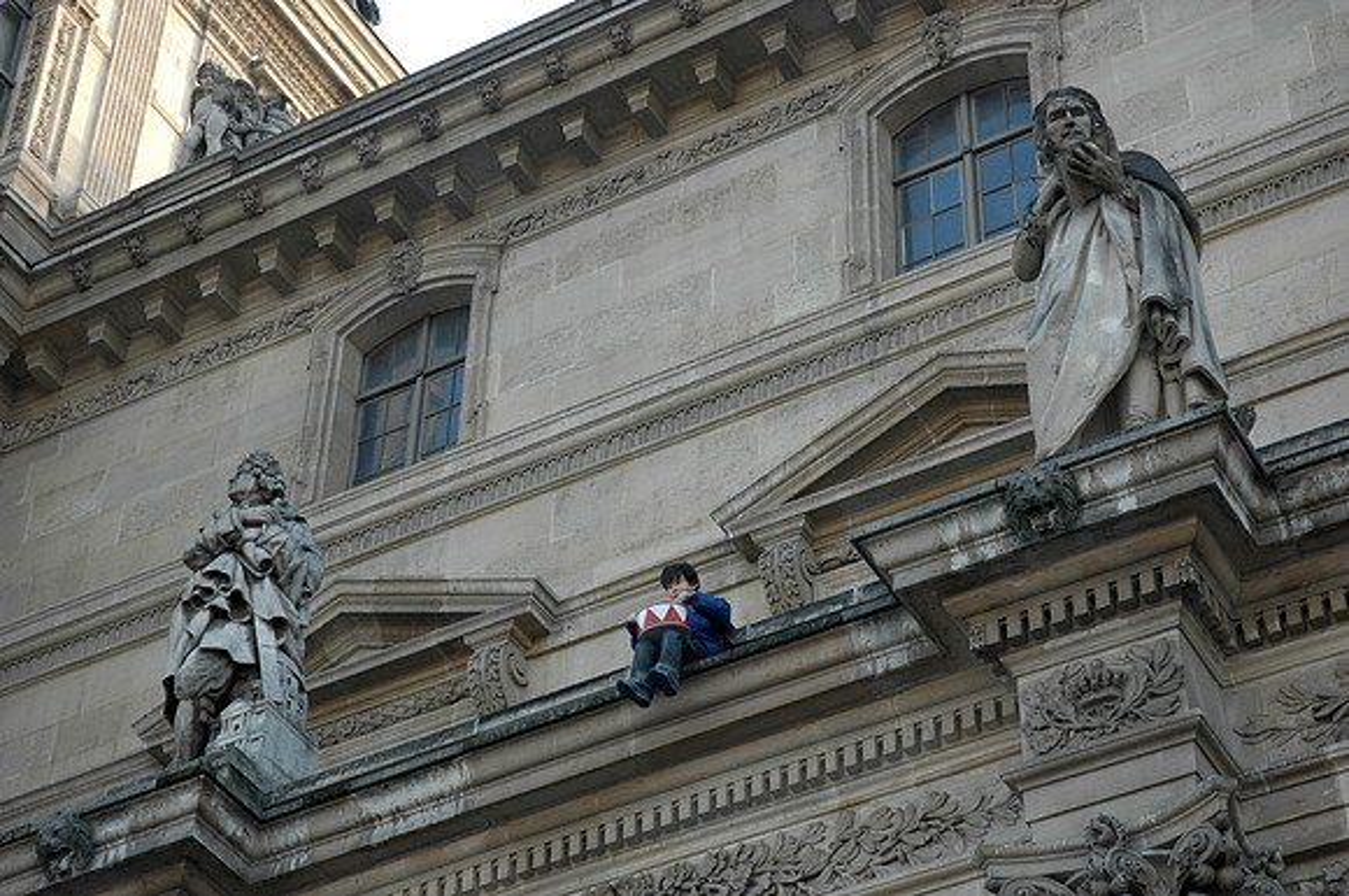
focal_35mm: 78
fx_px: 2919
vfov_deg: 17.4
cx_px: 674
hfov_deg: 26.0
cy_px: 448
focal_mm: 52
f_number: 6.3
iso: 400
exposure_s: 1/160
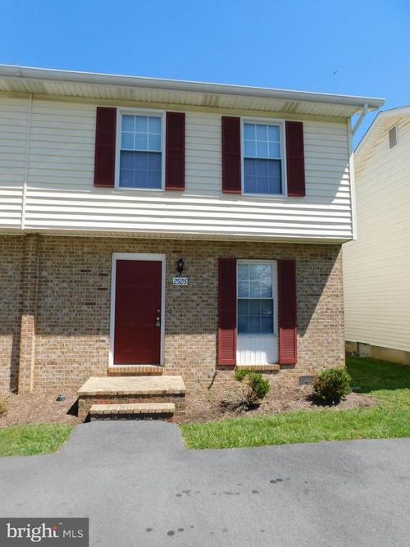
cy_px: 274
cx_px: 205
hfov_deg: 58.9
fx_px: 363
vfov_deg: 73.9
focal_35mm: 23
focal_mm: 4
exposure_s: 1/1250
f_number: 3
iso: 125
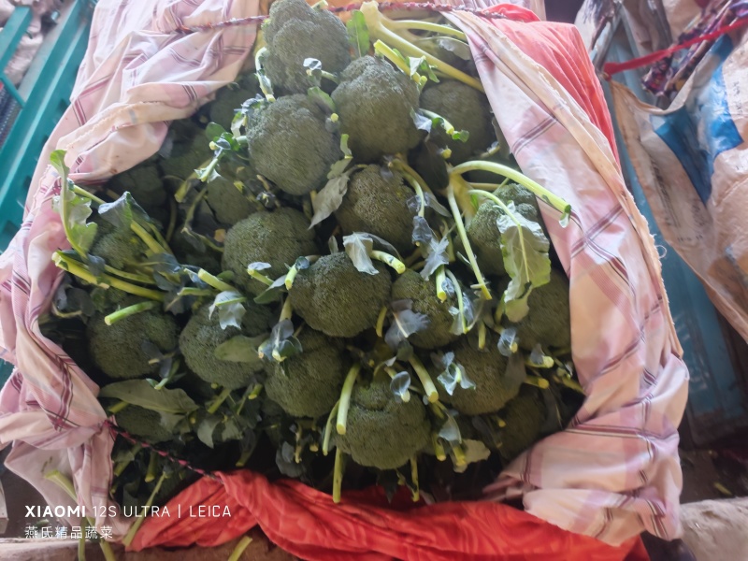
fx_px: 497
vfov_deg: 58.9
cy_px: 280
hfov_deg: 73.9
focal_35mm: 23
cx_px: 374
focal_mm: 8.7
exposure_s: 1/35.6
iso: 600
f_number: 1.9
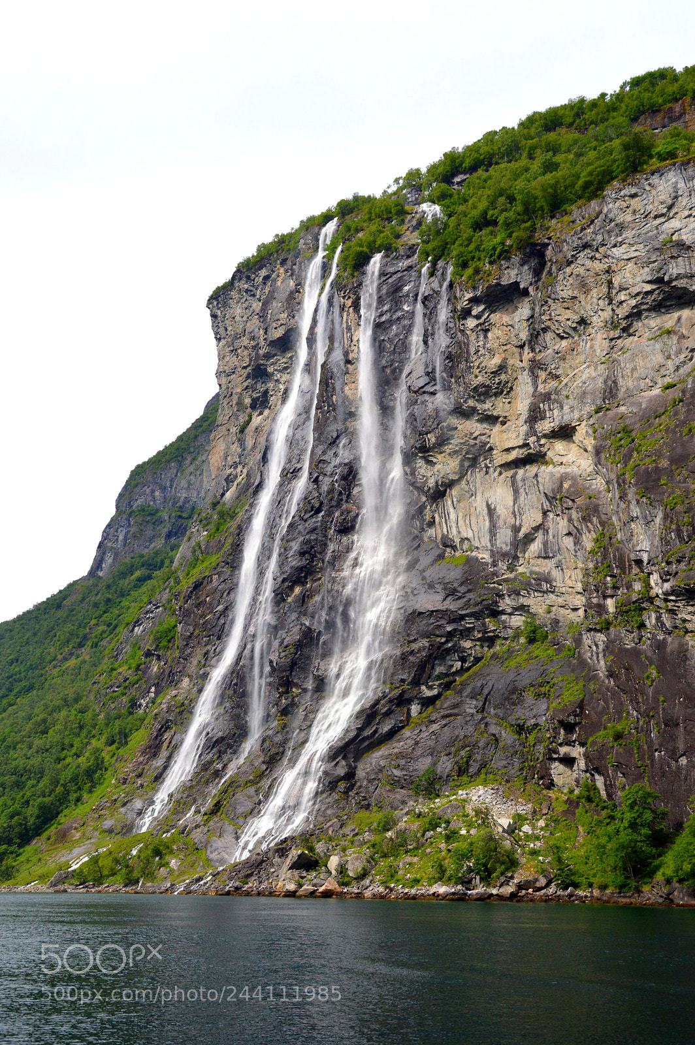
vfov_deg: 51.3
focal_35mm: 38
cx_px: 348
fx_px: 1088
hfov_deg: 35.4
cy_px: 522
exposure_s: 1/1250
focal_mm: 25
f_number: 5.6
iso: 400
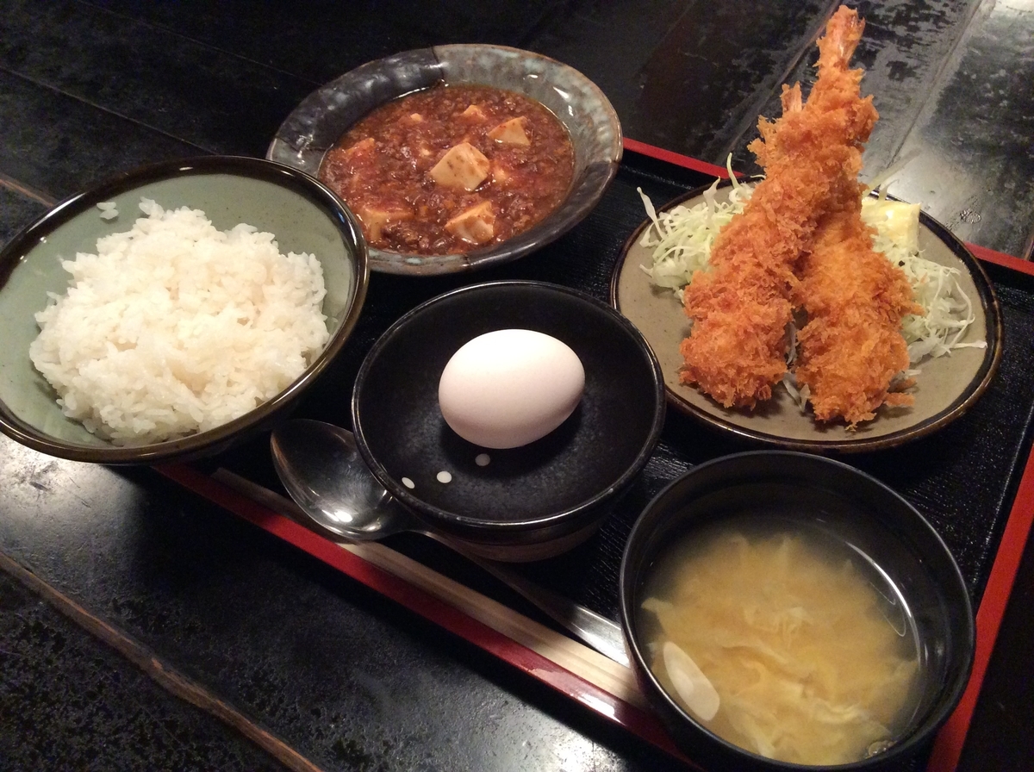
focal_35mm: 32
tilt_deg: -52.3
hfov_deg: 56.9
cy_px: 386
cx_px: 517
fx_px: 954
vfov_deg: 44.0
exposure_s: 1/24
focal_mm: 3.3
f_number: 2.4
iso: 250
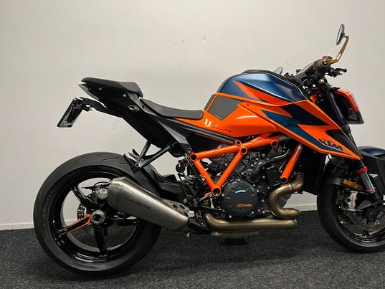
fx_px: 345
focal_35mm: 31
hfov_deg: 58.1
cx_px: 222
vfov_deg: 45.5
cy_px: 147
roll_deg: +0.5
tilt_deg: -8.7
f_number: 1.6
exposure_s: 1/50
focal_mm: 5.1
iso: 100
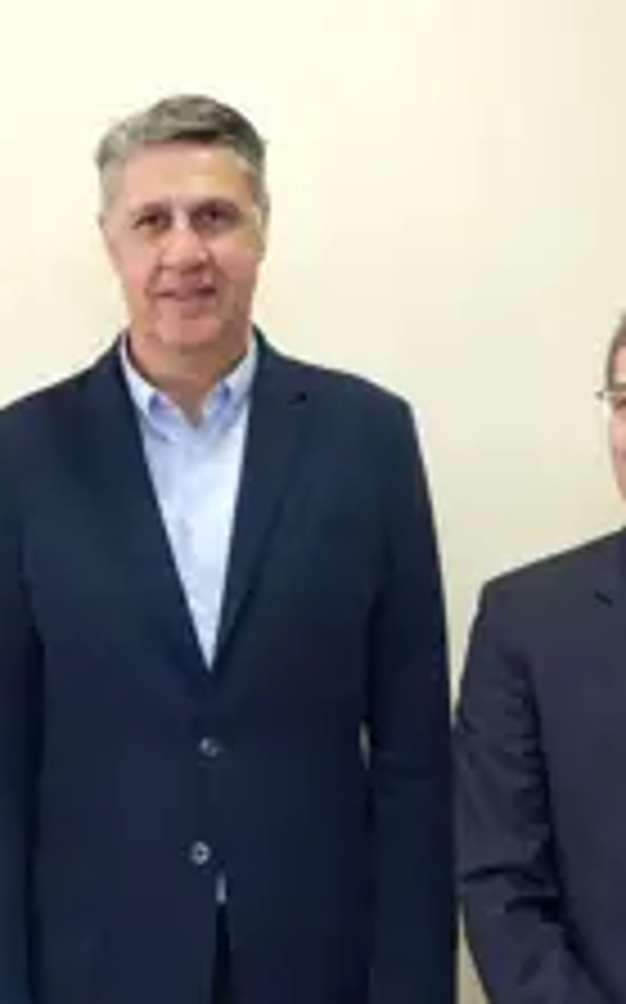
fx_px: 2434
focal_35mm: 89
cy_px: 626
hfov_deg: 14.2
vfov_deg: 23.3
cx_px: -117
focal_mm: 36
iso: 3200
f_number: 5.6
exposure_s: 1/160
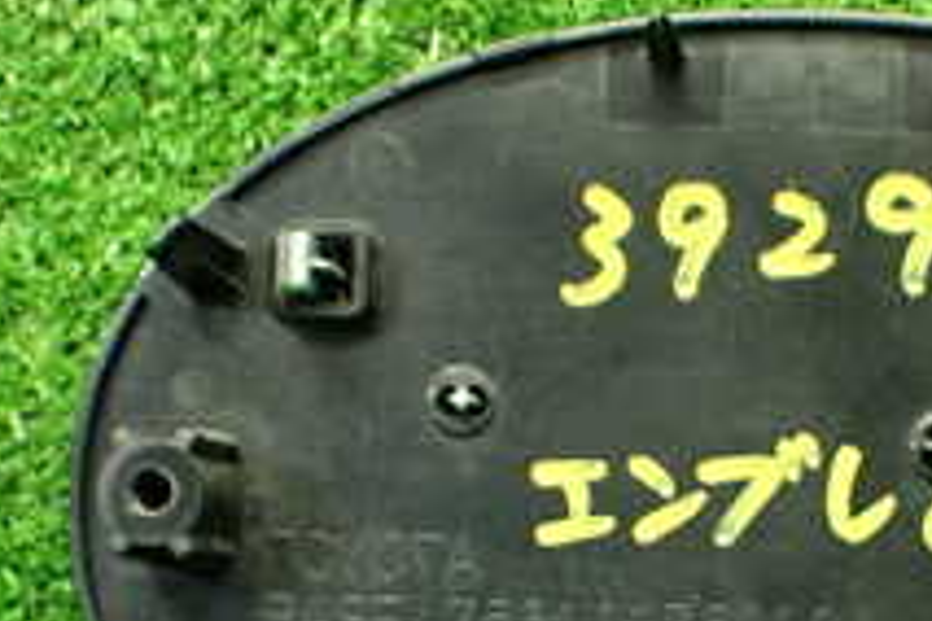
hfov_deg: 22.8
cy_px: 555
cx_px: 753
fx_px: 2278
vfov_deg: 15.4
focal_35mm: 88
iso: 800
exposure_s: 1/60
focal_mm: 5.4
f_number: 2.3
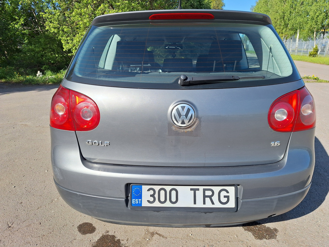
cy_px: 124
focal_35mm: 23
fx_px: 219
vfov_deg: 58.9
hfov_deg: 73.9
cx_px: 164
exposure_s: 1/2632
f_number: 1.8
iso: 40
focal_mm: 5.54
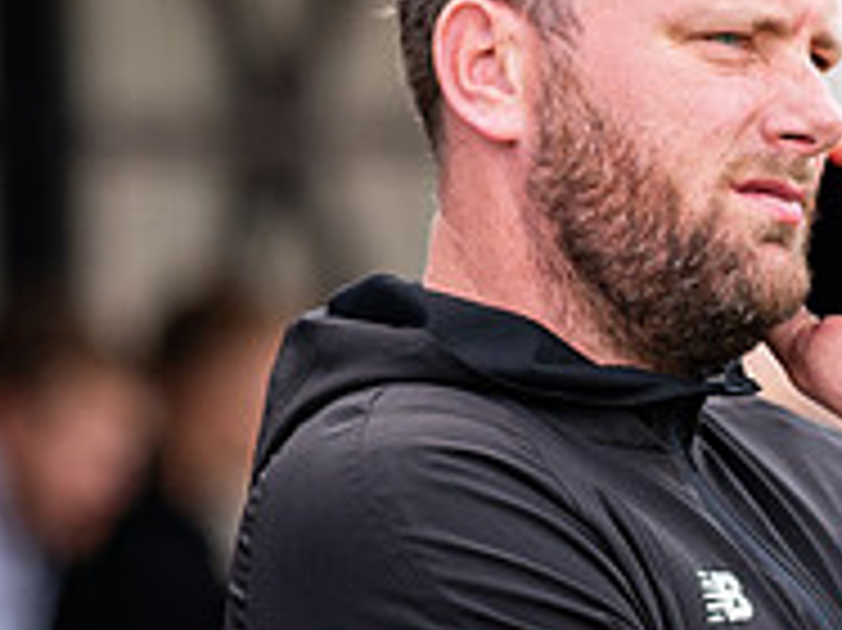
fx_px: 21173
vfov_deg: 1.7
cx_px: 839
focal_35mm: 871
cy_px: 544
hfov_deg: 2.3
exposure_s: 1/2500
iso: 200
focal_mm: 135
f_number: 1.8
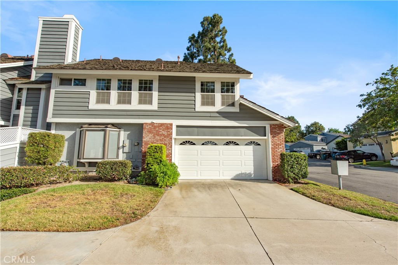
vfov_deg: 73.8
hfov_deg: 96.7
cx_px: 199
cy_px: 132
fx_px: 177
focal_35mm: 16
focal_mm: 16
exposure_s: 1/400
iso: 200
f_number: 10
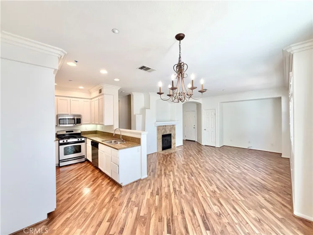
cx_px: 156
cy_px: 118
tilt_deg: +0.4
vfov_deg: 85.7
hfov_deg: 102.1
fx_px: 127
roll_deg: +1.0
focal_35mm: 14
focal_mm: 2.22
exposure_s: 1/120
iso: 80
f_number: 2.2
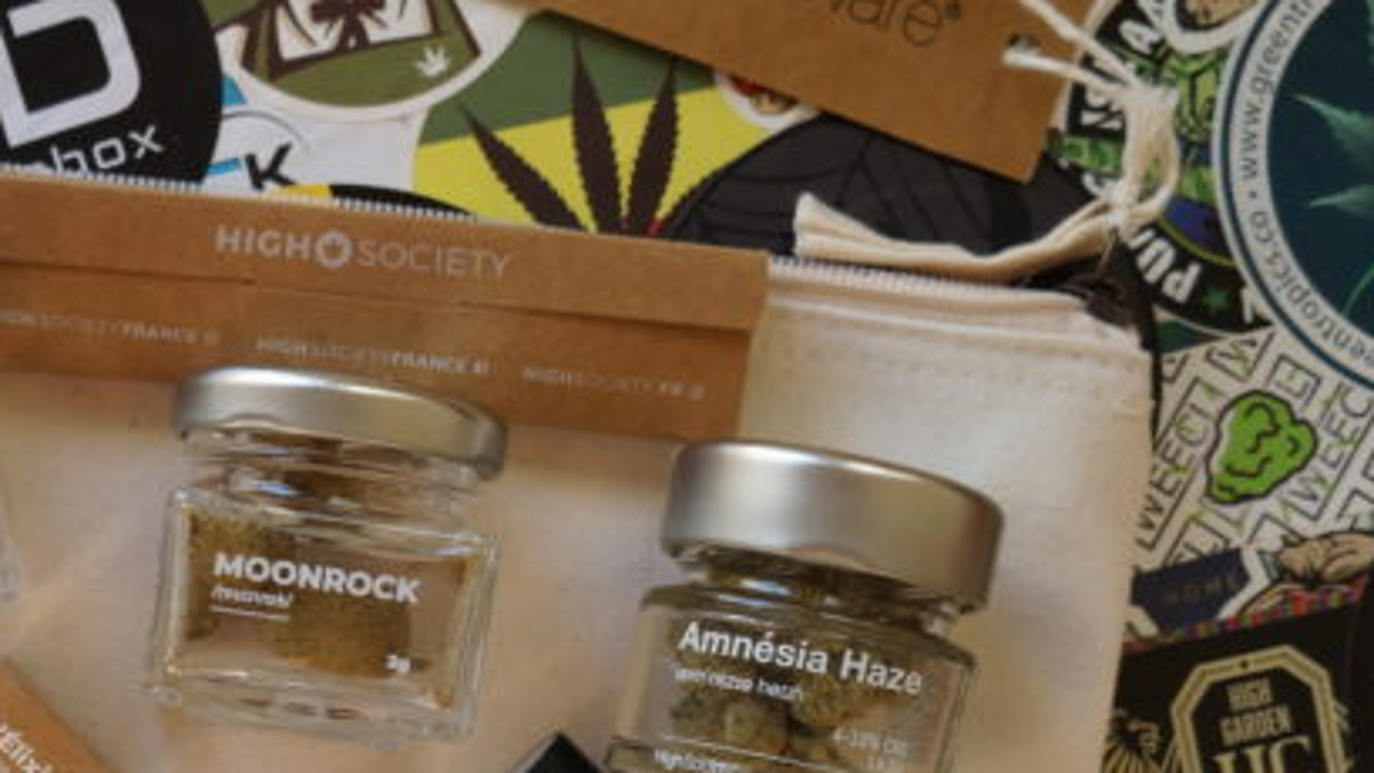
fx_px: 2149
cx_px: 235
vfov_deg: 19.7
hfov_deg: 34.2
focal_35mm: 59
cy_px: 802
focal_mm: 20
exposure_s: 1/125
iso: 400
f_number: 5
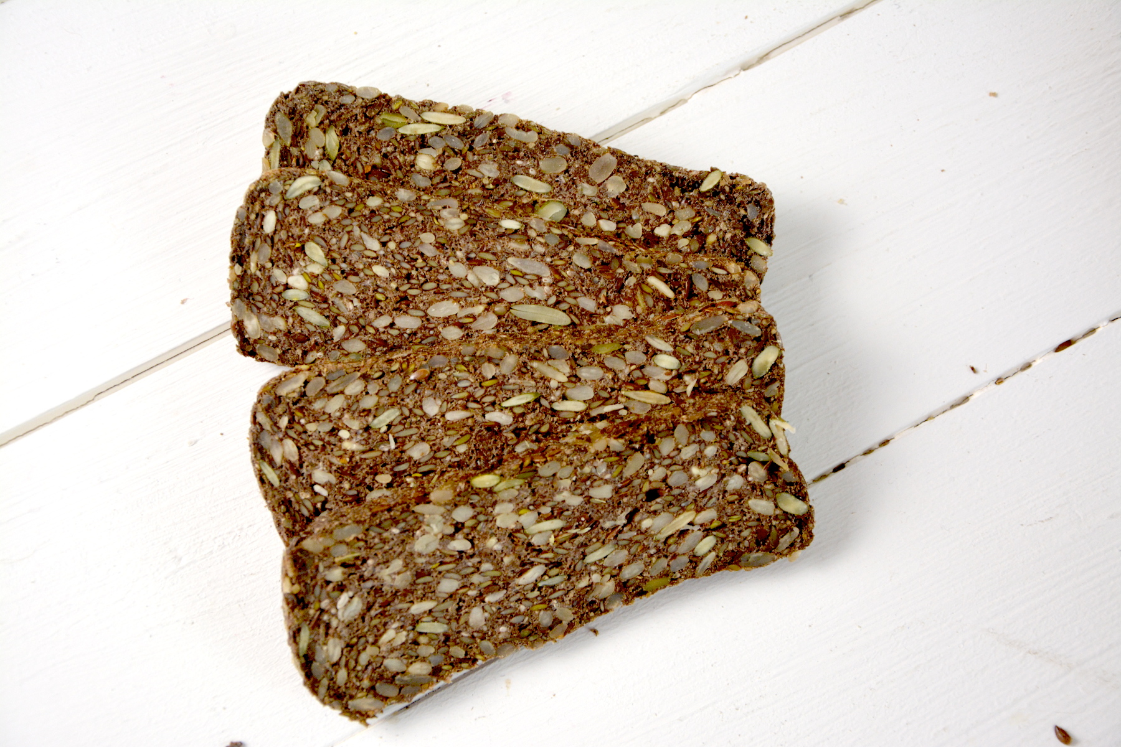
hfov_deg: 21.9
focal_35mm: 93
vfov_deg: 14.7
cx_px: 560
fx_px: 2896
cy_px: 374
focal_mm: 62
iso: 800
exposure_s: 1/50
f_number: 5.3
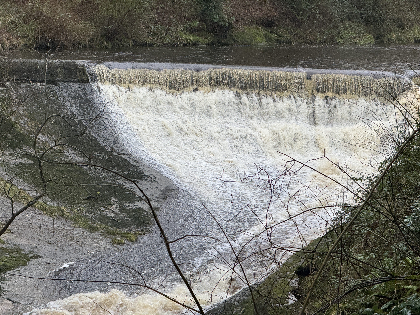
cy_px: 158
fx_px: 1456
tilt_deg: -7.9
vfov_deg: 12.3
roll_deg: -2.8
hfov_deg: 16.4
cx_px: 210
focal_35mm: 120
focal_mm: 15.66
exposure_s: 1/99
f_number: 2.8
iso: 125
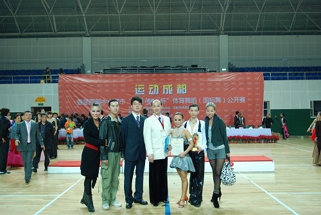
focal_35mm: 30
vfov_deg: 43.7
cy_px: 108
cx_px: 160
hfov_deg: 61.9
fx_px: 268
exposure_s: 1/80
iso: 400
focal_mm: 20
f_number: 2.8
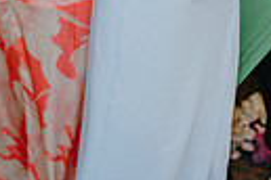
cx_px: 229
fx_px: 1182
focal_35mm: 157
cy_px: -215
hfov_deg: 13.0
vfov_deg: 8.2
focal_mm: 35
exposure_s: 1/200
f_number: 2.2
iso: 640
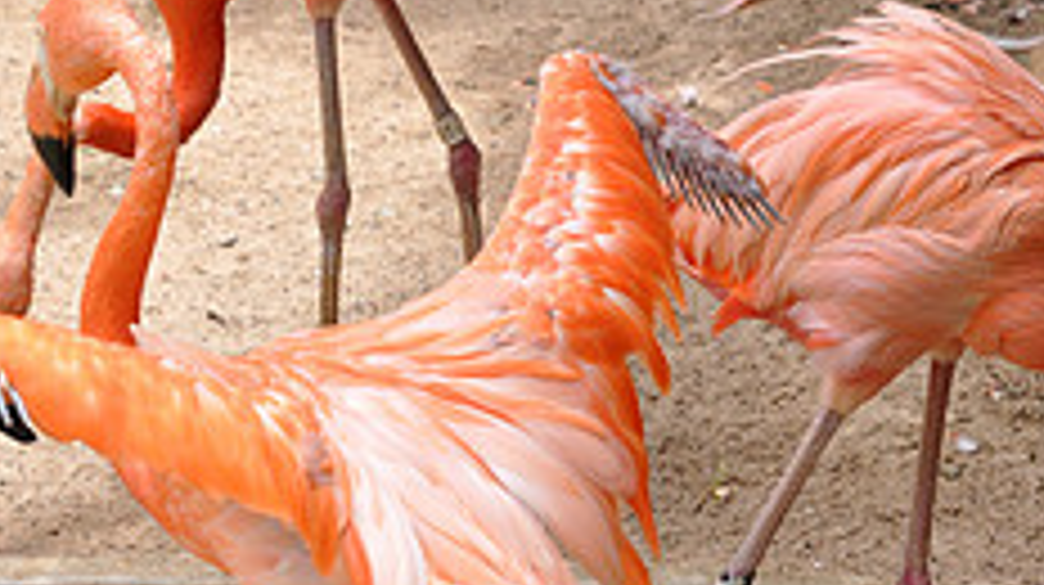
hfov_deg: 9.8
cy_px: 470
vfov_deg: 5.5
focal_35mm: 220
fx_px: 6085
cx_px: 824
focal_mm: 56
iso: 250
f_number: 5.6
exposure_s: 1/500
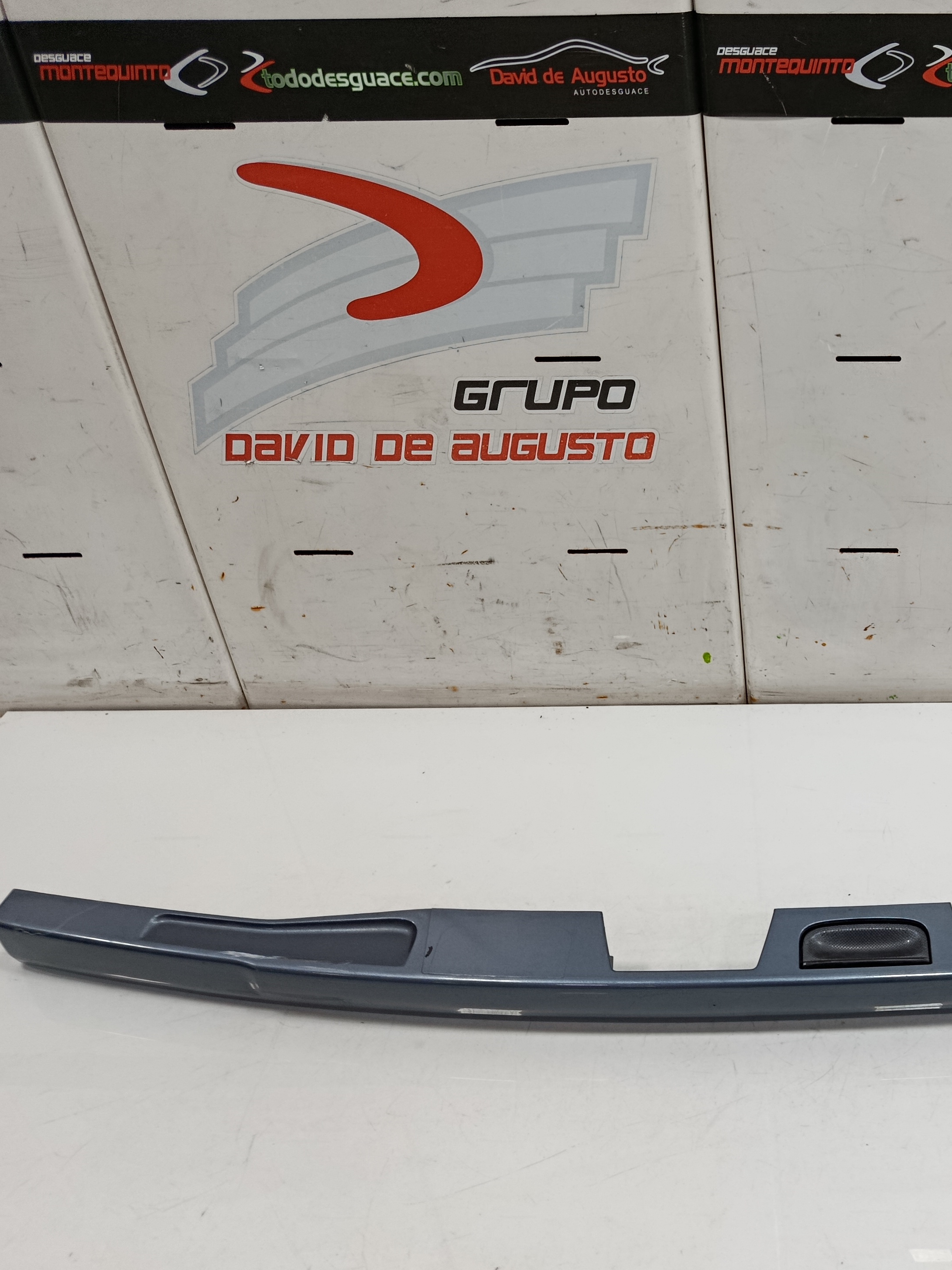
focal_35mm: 33
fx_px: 1210
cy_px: 651
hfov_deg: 39.7
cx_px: 863
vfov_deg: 55.3
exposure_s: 1/100
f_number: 1.7
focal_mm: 5.24
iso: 886
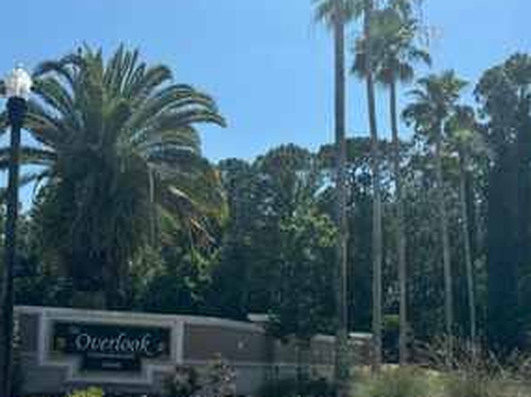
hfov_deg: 43.7
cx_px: 150
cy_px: 298
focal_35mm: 42
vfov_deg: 33.6
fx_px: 644
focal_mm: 6.76
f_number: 1.78
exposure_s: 1/4608
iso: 80
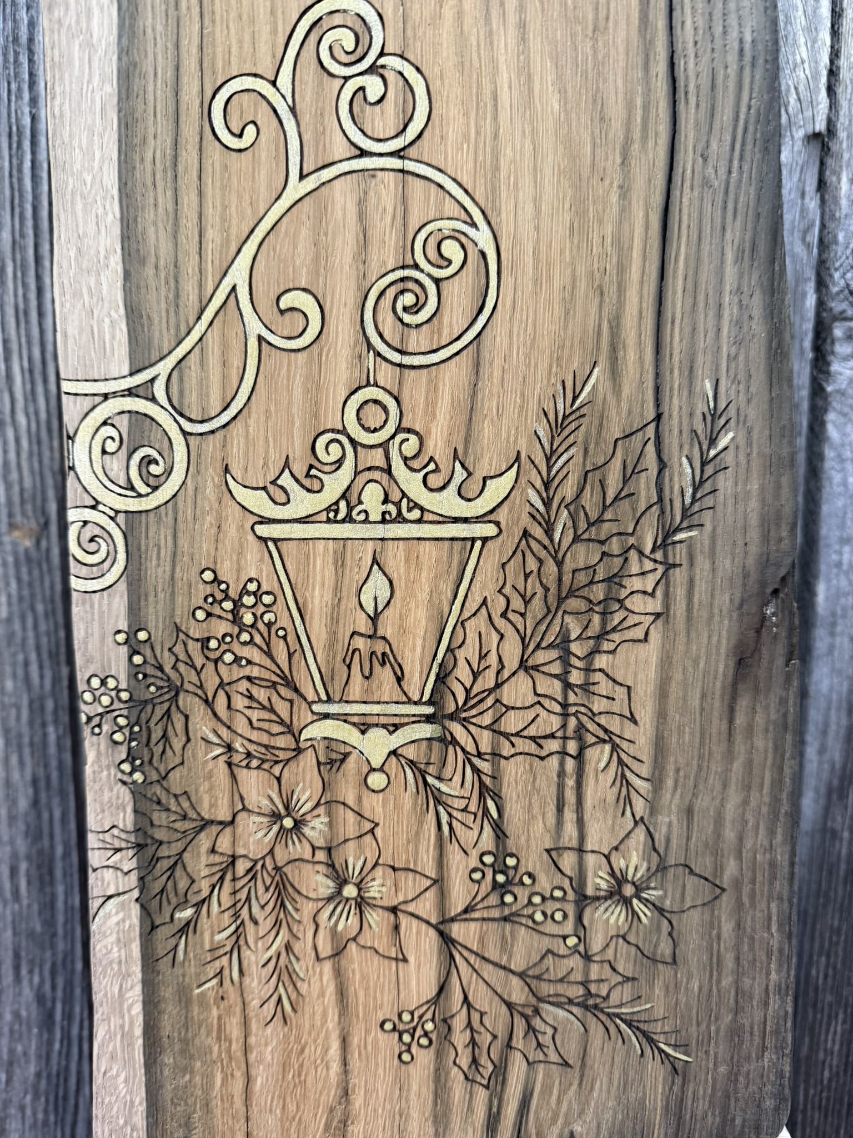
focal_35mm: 24
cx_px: 426
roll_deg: -0.6
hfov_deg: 56.8
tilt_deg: -7.9
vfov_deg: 71.6
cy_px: 569
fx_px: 789
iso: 250
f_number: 1.78
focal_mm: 6.76
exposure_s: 1/50
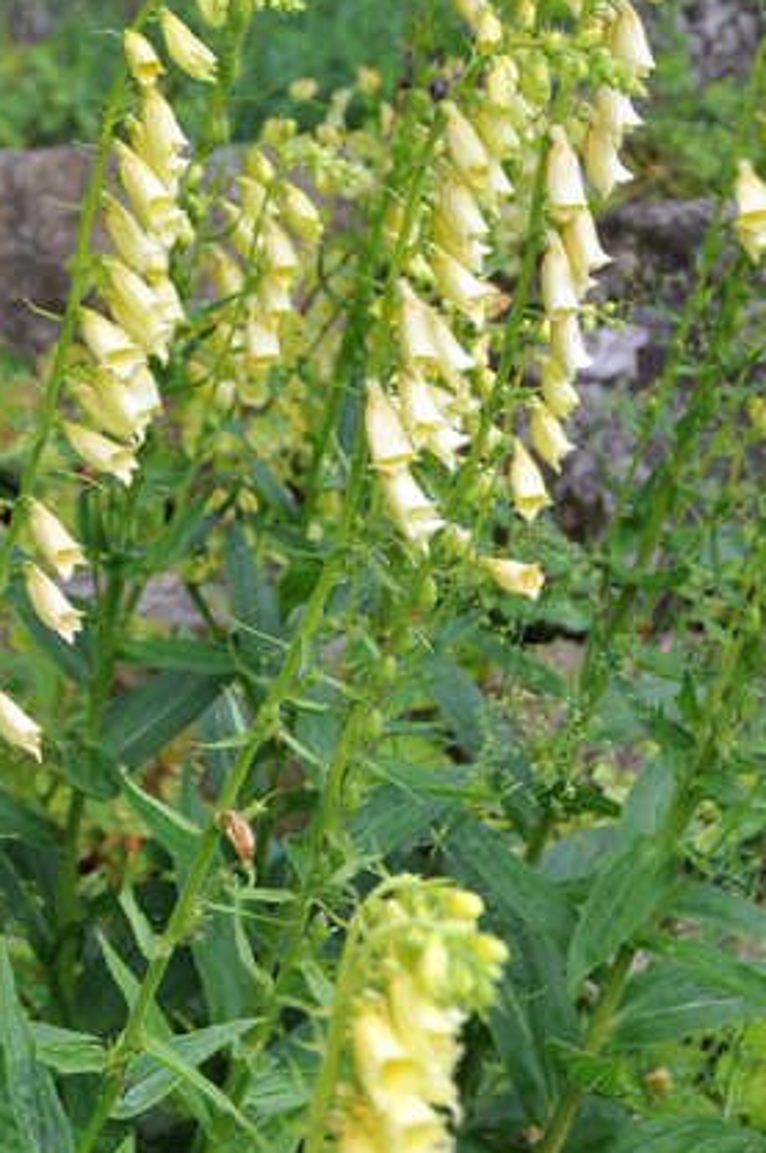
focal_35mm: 198
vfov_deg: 10.4
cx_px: 88
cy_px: 594
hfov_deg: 6.9
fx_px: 6335
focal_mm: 58
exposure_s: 1/160
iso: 200
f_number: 6.3
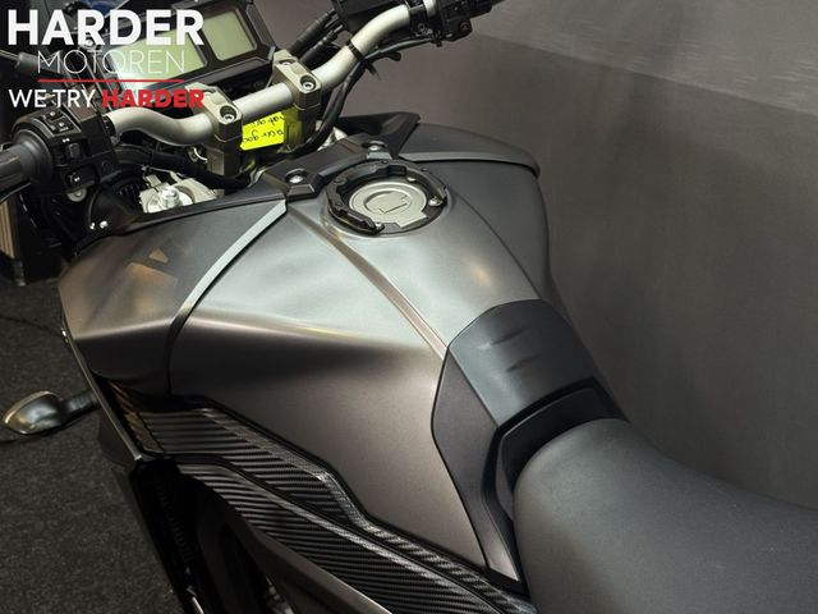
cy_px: 307
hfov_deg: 39.7
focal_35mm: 48
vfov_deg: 30.3
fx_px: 1134
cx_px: 409
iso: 50
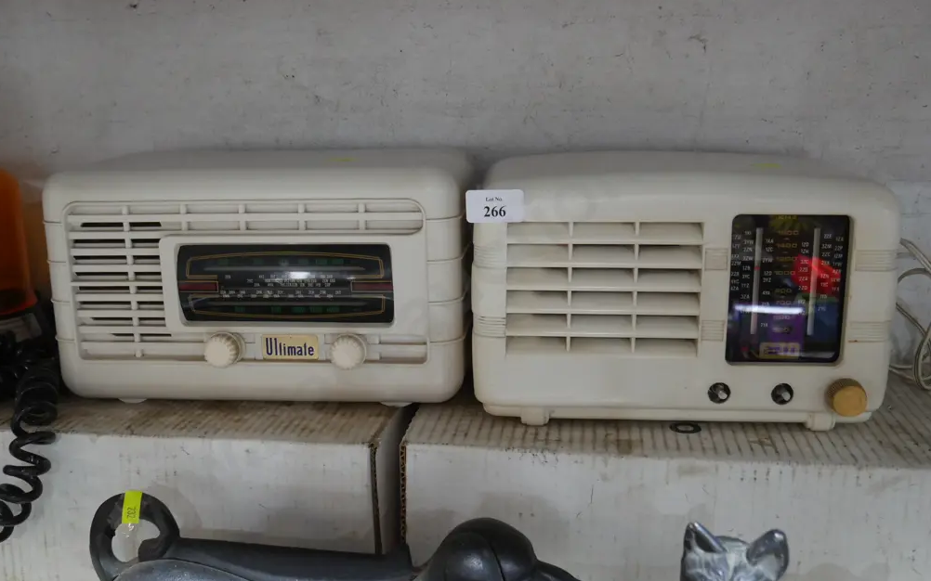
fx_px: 989
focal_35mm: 39
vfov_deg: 32.8
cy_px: 286
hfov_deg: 50.4
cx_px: 464
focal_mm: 18
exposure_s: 1/60
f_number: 4
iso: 1600
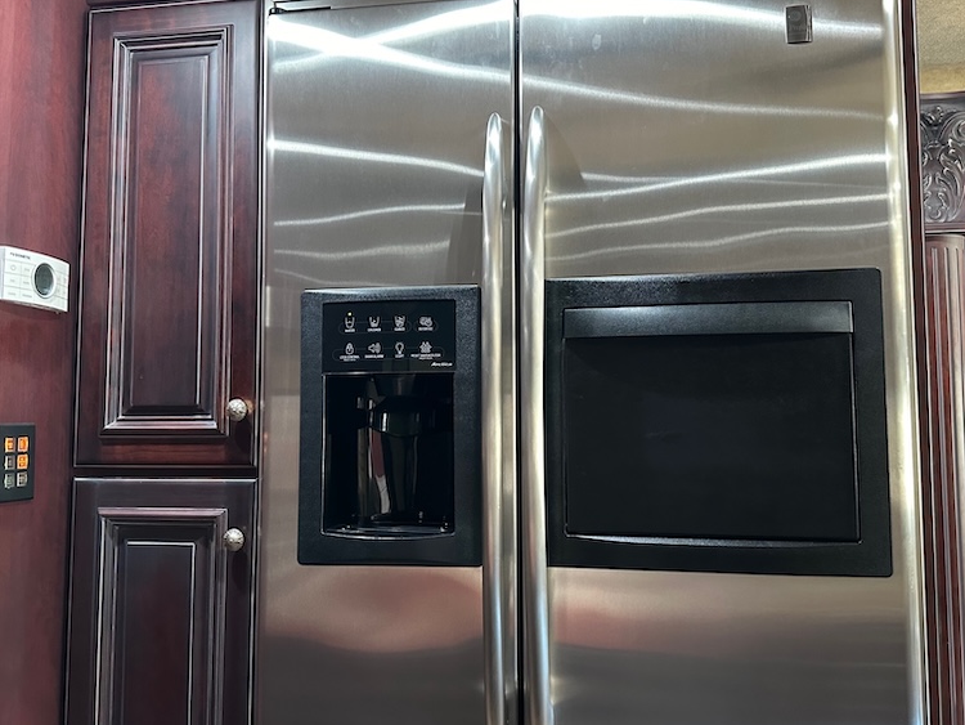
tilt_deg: +5.0
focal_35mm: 32
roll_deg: +0.6
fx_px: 892
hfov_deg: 56.8
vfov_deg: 44.2
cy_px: 339
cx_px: 489
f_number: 1.78
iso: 500
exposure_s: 1/42
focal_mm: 6.86
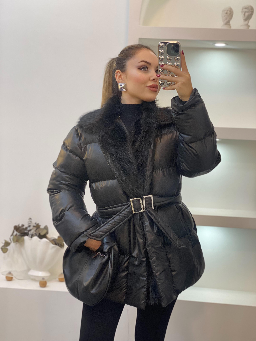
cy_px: 170
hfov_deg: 28.0
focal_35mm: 52
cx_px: 128
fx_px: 513
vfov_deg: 36.8
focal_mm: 6
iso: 100
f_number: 2
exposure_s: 1/100
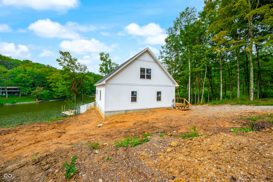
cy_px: 91
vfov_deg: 81.2
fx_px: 106
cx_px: 136
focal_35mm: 14
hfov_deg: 104.3
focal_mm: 14
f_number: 6.3
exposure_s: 1/320
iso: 200
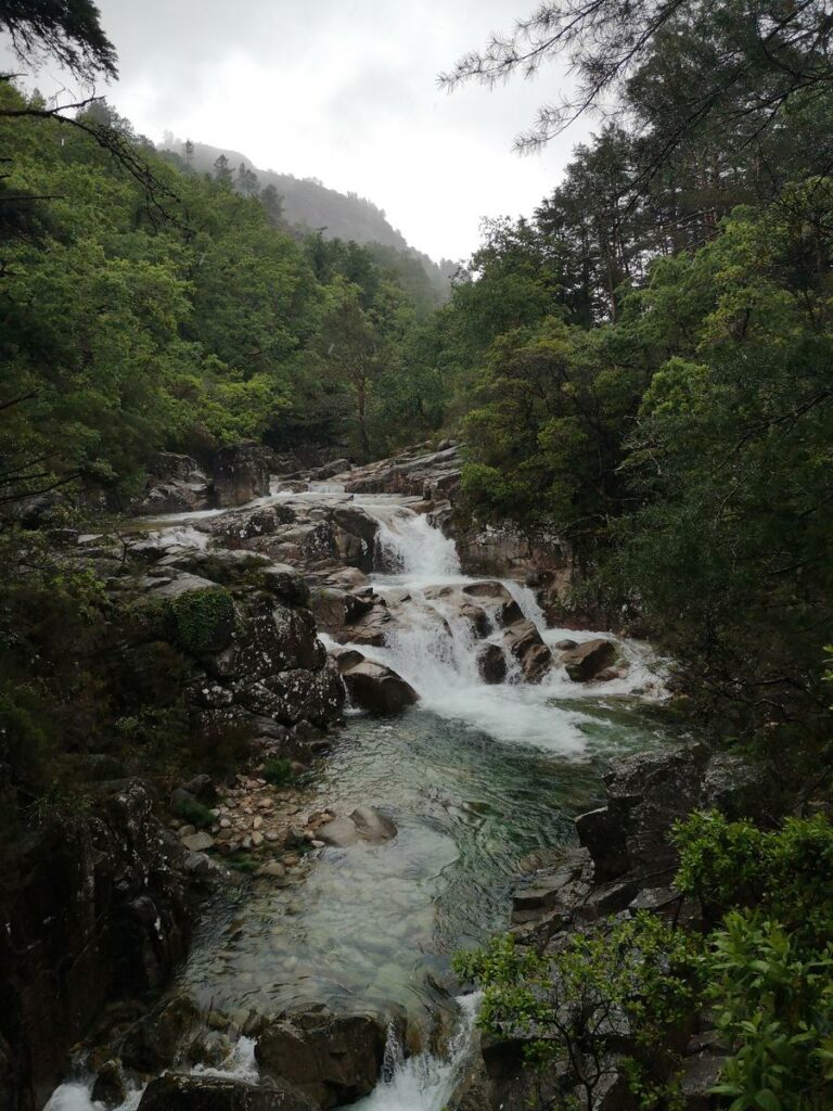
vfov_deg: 65.3
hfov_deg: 51.4
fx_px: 866
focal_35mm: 27
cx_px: 416
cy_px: 556
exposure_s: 1/900
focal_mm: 3.95
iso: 80
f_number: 1.8
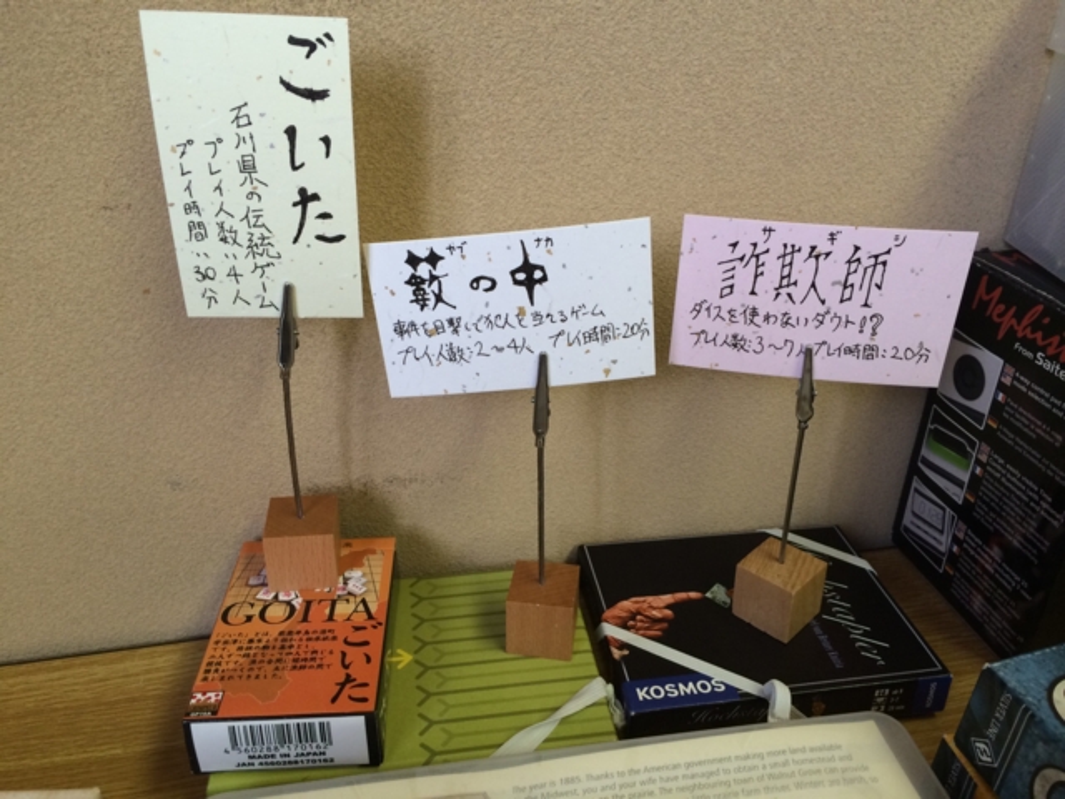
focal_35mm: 30
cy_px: 400
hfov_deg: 60.0
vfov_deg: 46.8
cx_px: 532
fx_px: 923
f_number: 2.2
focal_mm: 4.12
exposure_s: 1/30
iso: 50
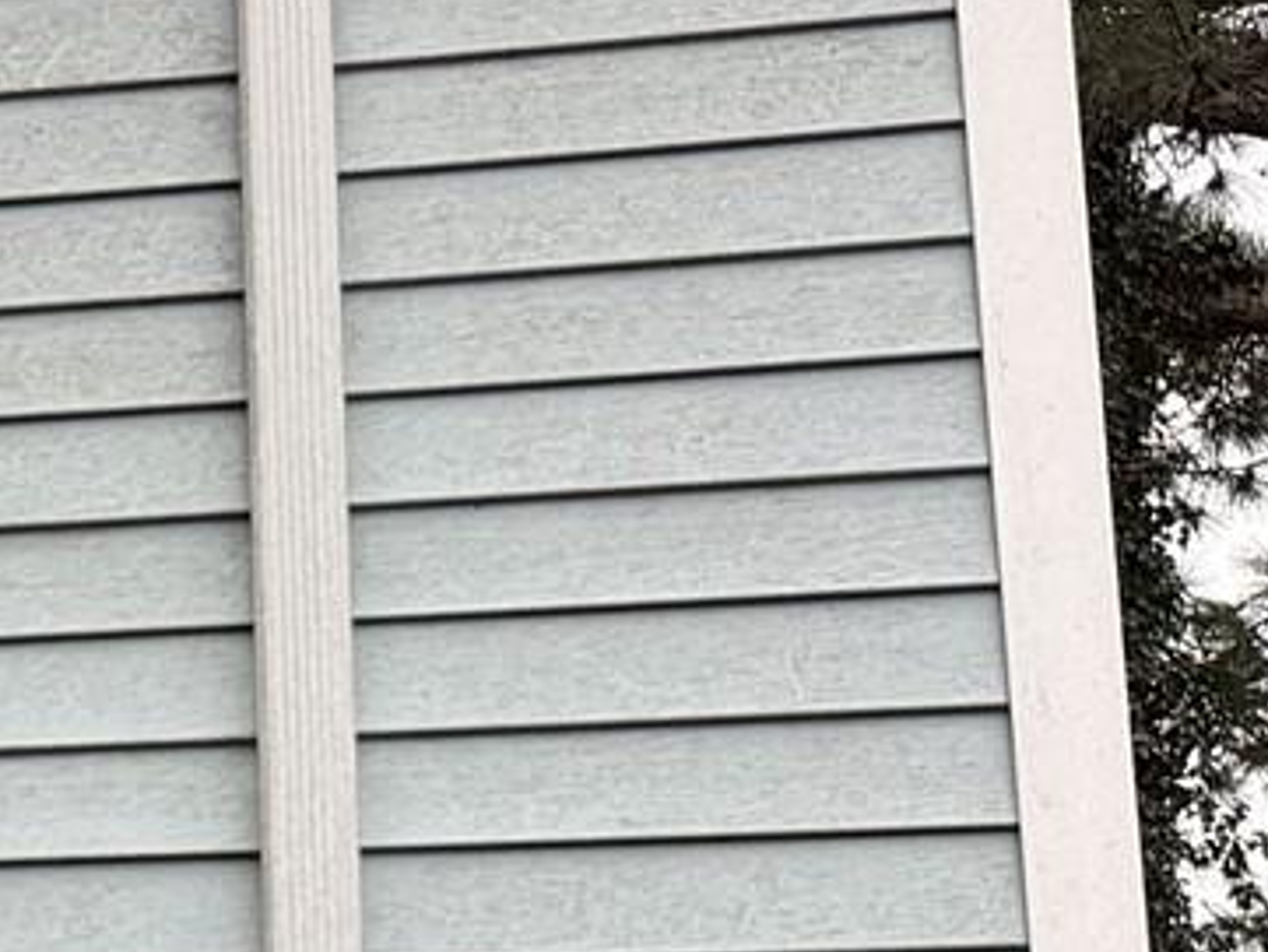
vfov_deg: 10.7
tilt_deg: +14.7
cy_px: 1159
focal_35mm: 136
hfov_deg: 10.8
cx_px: -2308
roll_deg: -4.0
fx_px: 4983
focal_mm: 6.76
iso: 100
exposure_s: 1/2370
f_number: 1.78
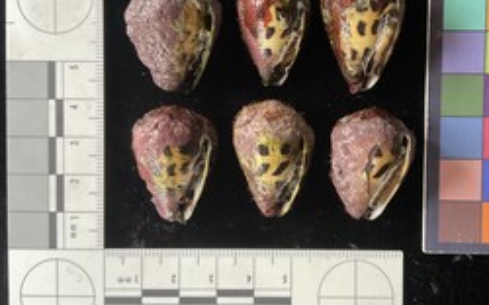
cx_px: 293
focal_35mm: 43
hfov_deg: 46.0
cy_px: 128
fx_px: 573
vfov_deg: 29.8
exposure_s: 1/40
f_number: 1.8
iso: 200
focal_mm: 3
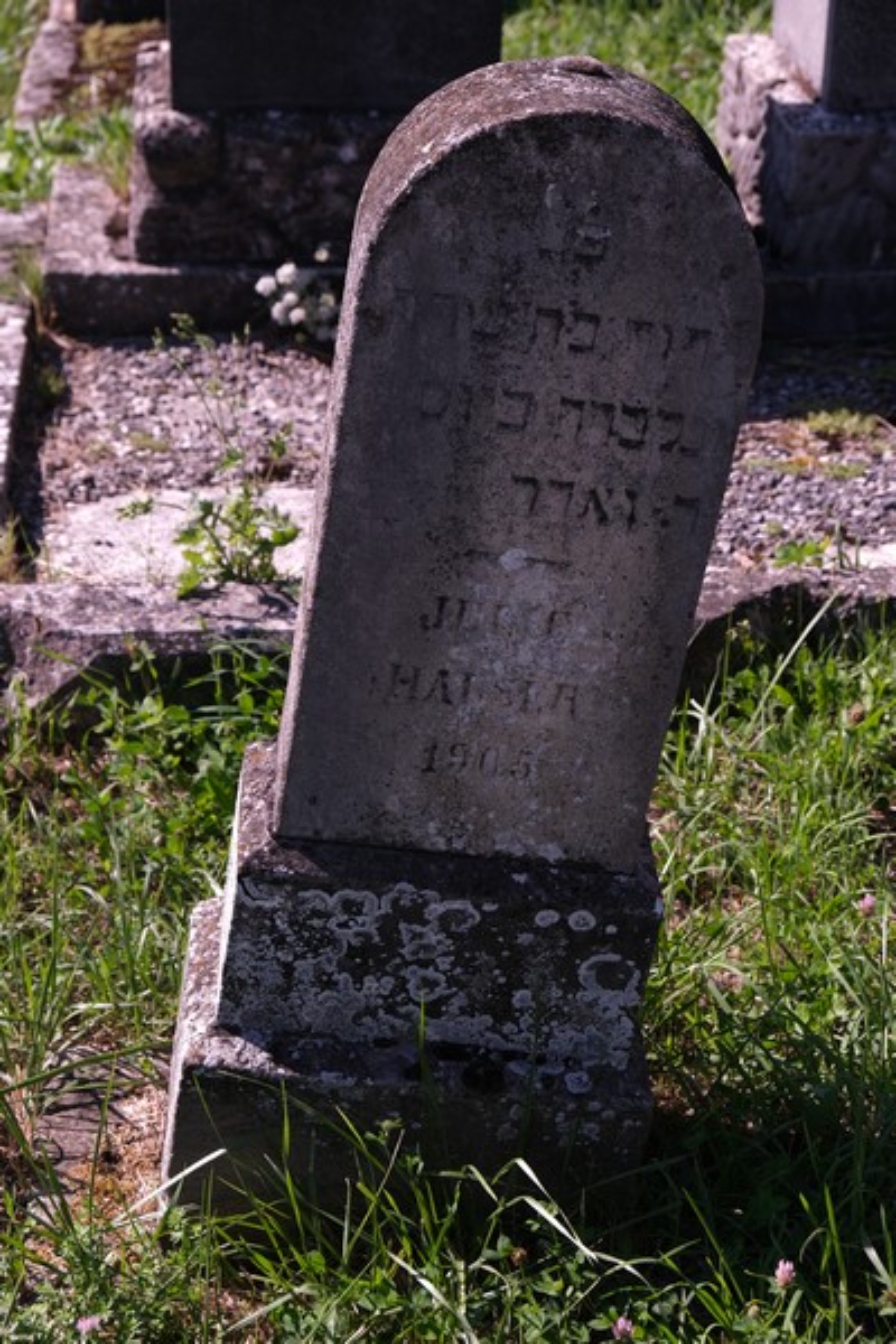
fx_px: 2389
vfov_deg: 31.4
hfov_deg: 21.2
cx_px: 448
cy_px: 672
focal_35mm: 64
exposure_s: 1/250
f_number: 5.6
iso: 80
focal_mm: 42.5
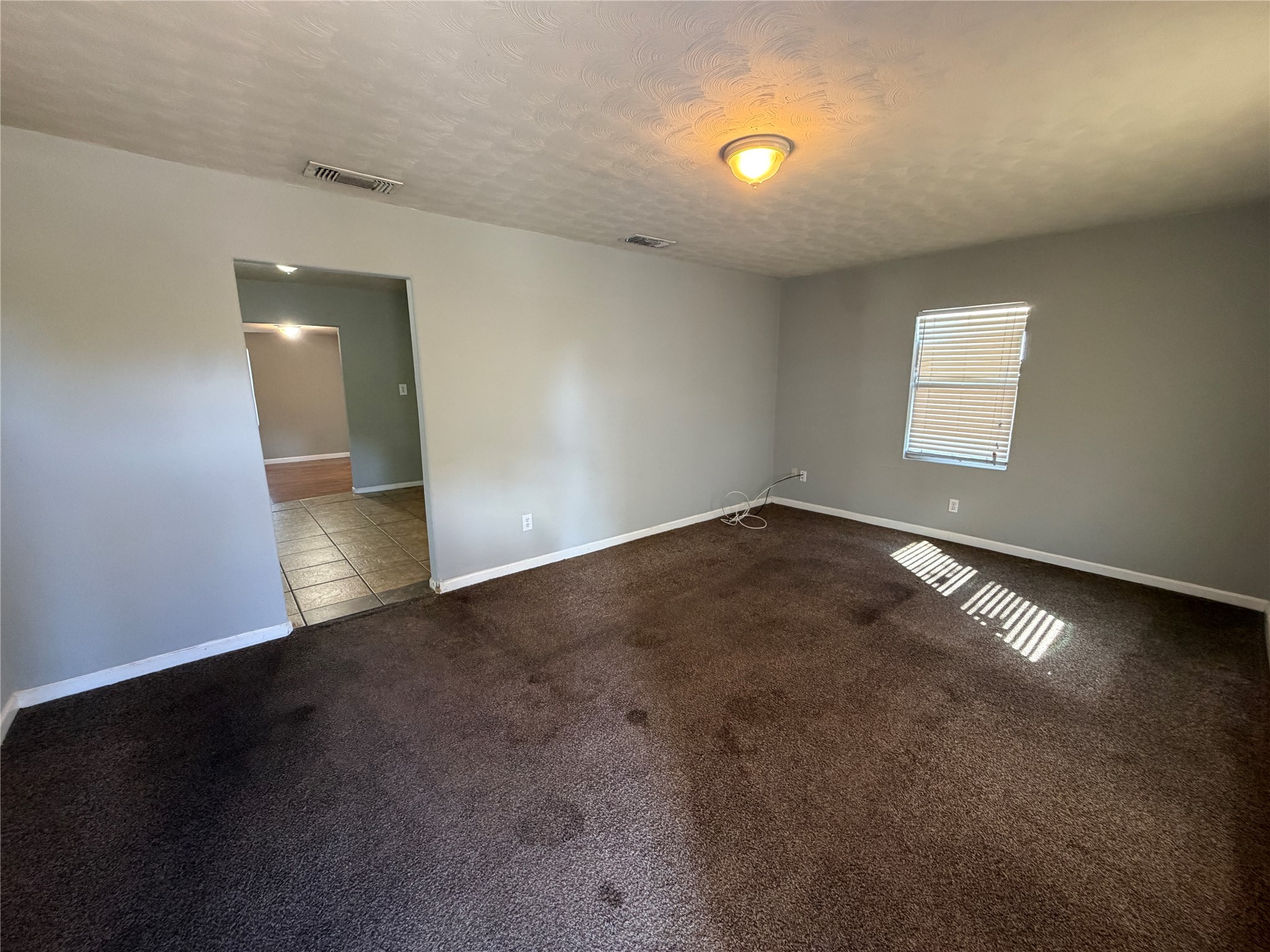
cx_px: 635
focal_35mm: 14
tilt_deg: -11.5
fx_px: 514
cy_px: 476
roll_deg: +0.5
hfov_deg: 102.1
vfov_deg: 85.7
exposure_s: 1/63
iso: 320
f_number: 2.2
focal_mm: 2.22
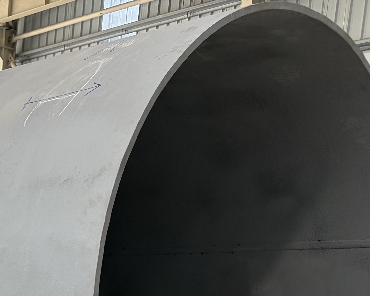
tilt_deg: -8.0
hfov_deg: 20.0
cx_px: -193
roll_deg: -1.7
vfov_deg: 16.9
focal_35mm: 82
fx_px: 898
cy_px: 445
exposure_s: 1/177
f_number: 1.6
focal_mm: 5.96
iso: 40
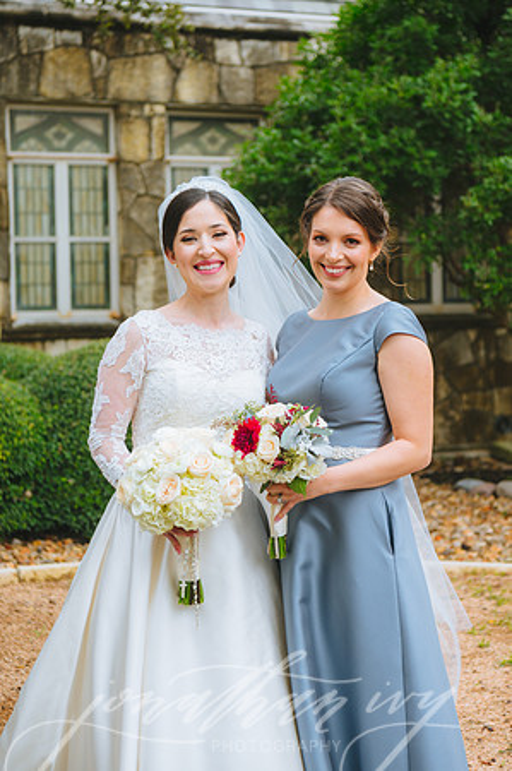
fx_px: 1497
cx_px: 256
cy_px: 386
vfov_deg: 28.9
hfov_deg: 19.4
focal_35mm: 70
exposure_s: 1/640
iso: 250
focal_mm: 70
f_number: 4
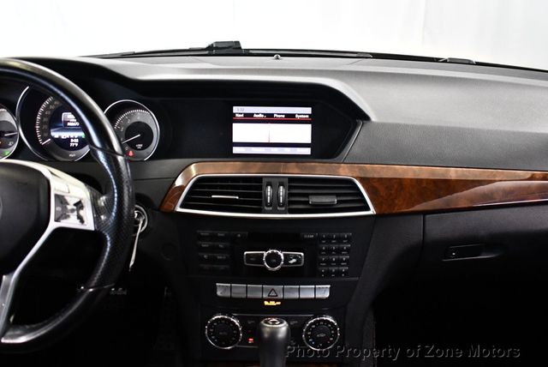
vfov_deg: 36.9
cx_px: 274
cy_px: 184
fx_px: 548
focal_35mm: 36
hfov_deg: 53.1
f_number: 3.5
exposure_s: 1/100
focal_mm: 18
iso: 3200
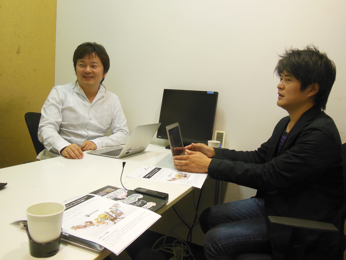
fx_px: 290
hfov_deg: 61.7
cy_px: 130
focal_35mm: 29
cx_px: 173
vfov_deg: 48.2
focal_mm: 5.2
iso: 400
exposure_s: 1/20
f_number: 3.7
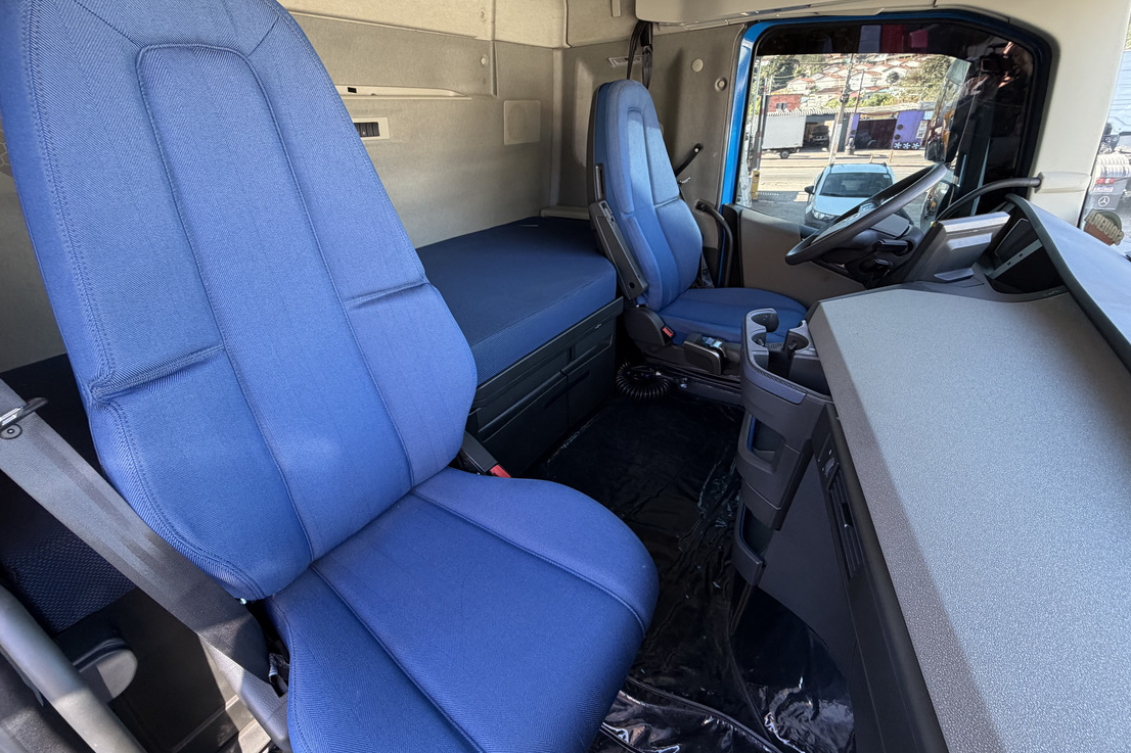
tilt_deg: -26.1
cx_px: 561
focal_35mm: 15
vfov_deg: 77.2
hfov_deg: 100.4
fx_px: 471
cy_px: 347
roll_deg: +3.7
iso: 320
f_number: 2.2
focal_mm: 2.22
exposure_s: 1/121
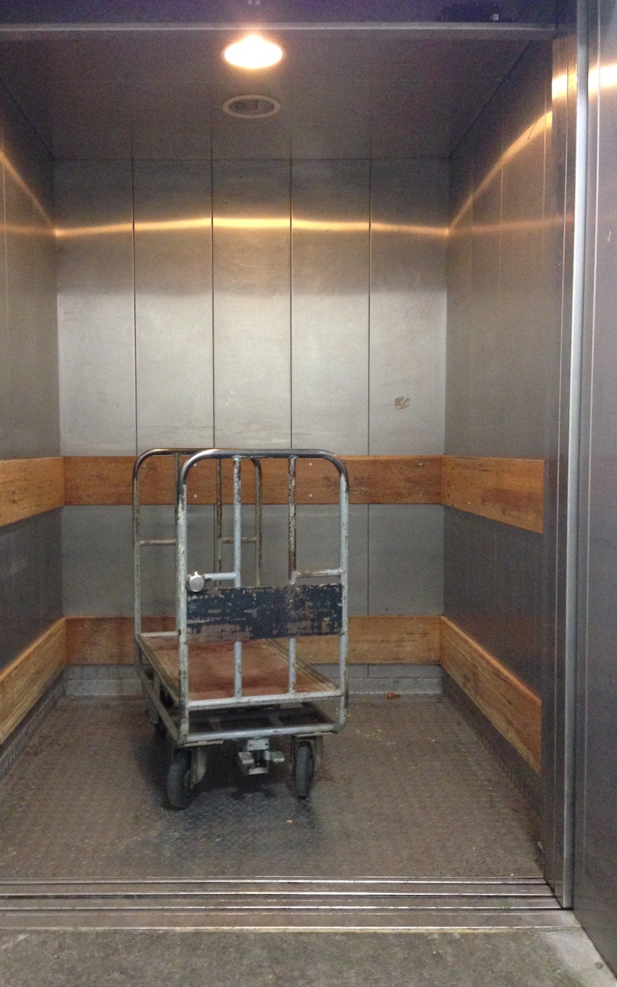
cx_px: 242
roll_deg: -0.1
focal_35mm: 36
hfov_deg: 35.2
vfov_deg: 54.0
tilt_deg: +0.2
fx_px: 969
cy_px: 497
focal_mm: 4.12
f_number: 2.4
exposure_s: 1/15
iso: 400
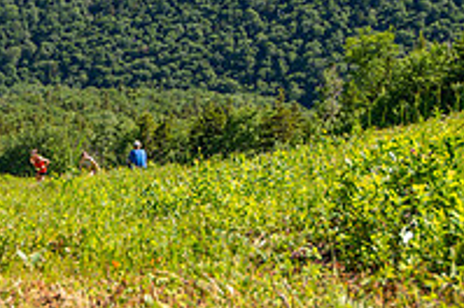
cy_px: 93
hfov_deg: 19.6
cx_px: 23
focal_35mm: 102
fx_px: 1313
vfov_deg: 13.3
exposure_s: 1/400
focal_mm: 35
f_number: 5
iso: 100
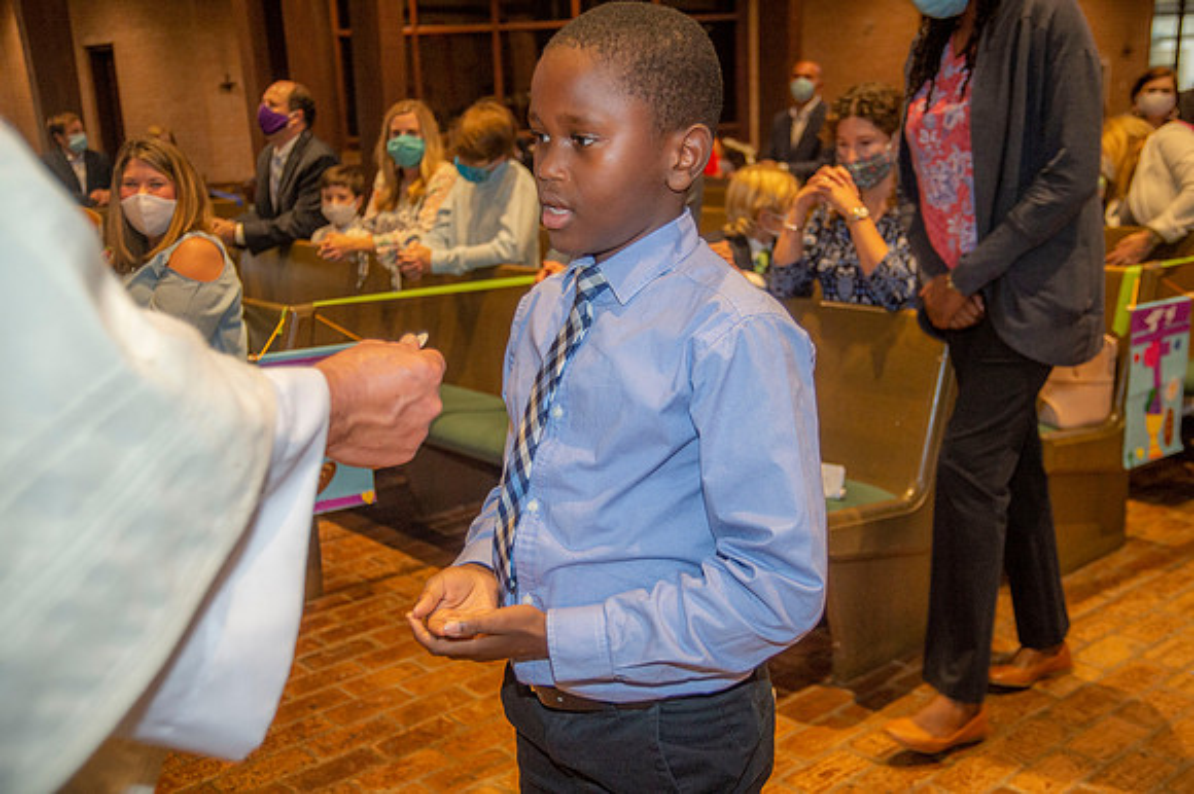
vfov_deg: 33.4
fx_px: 1326
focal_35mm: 40
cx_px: 597
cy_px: 397
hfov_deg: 48.5
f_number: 4.5
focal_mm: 40
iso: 1600
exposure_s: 1/125
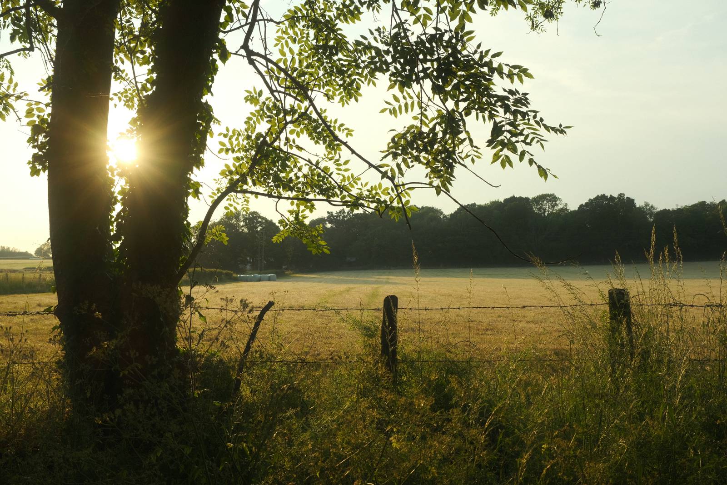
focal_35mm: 37
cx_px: 364
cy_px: 242
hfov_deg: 51.9
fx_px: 747
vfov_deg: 35.9
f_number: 6.4
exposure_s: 1/640
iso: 640
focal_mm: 24.7
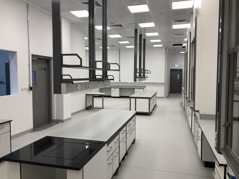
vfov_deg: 49.7
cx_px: 120
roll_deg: +0.0
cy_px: 90
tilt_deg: -3.8
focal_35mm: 28
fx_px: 193
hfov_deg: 63.4
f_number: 1.8
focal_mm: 4
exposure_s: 1/50
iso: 25
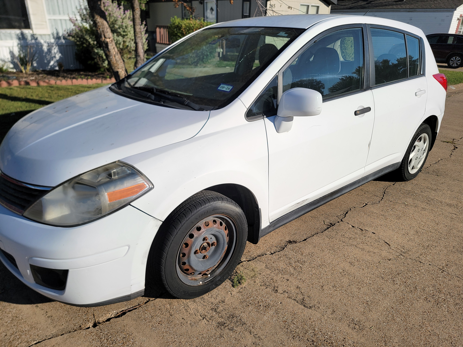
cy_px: 174
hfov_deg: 71.6
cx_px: 232
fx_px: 321
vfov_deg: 56.8
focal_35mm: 24
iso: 16
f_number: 1.8
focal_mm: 6.7
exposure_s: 1/2277
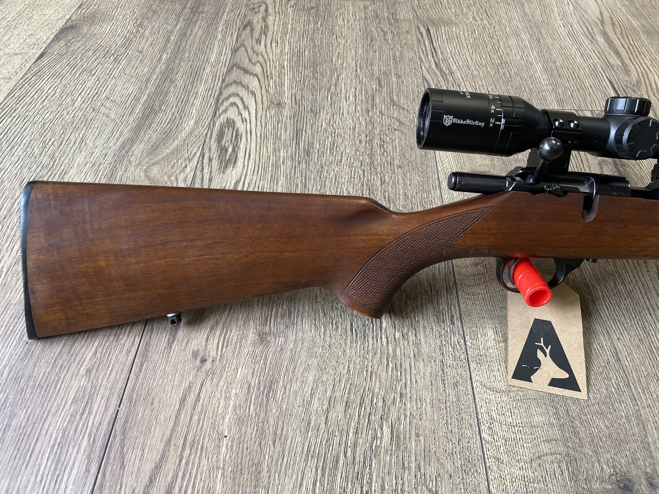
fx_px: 495
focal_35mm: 26
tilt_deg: -49.2
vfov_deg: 53.1
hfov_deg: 67.3
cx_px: 330
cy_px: 247
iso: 125
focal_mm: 4.2
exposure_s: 1/121
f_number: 1.6
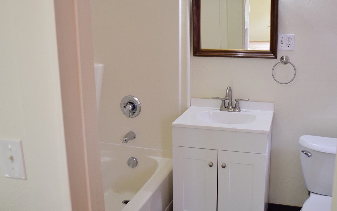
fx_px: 367
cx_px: 199
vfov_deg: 31.9
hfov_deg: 49.0
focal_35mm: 40
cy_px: 82
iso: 640
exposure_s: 1/100
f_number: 3.8
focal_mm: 20
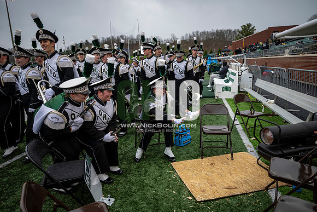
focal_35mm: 24
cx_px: 158
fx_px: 211
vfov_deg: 53.2
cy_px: 106
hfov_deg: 73.7
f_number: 2.8
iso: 100
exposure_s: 1/500
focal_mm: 24
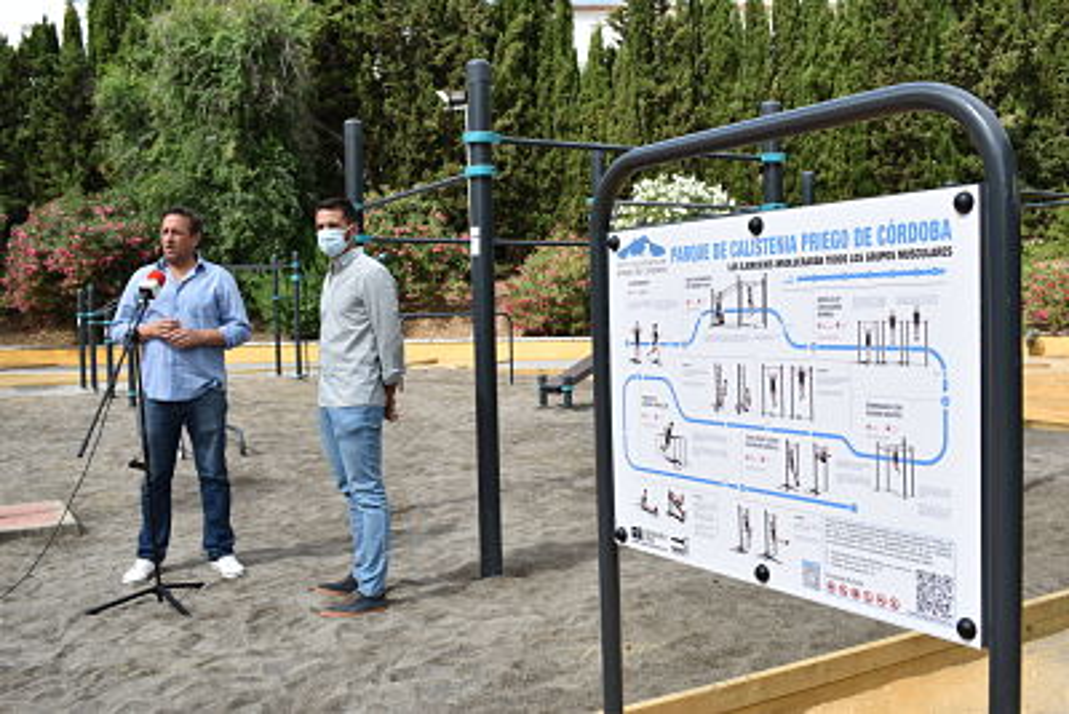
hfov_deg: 55.1
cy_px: 357
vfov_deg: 38.4
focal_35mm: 34
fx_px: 1025
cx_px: 534
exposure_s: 1/320
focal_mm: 23
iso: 100
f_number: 7.1
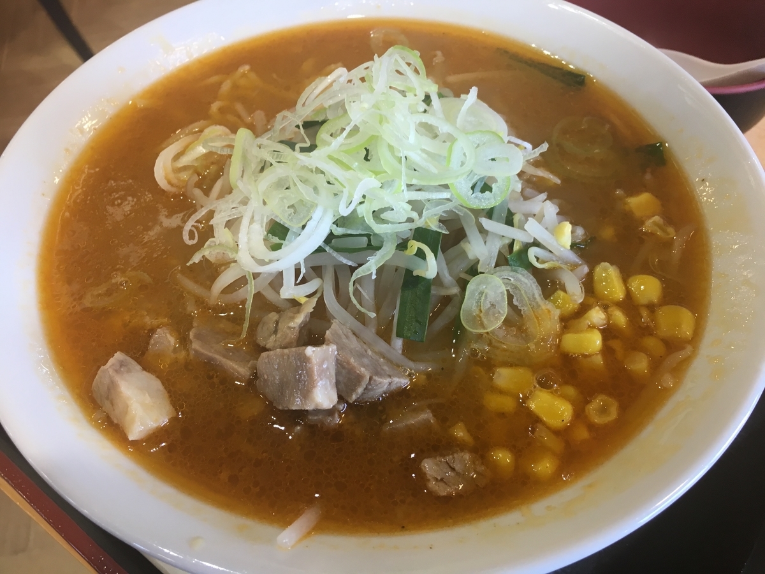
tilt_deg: -53.8
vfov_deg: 48.2
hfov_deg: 61.7
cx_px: 382
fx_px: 641
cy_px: 287
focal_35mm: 29
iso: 25
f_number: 2.2
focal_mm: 4.15
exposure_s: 1/30
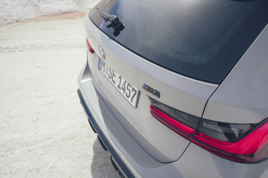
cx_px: 134
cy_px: 89
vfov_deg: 37.9
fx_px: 261
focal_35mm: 35
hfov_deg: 54.4
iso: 100
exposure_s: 1/500
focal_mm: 35
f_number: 3.5
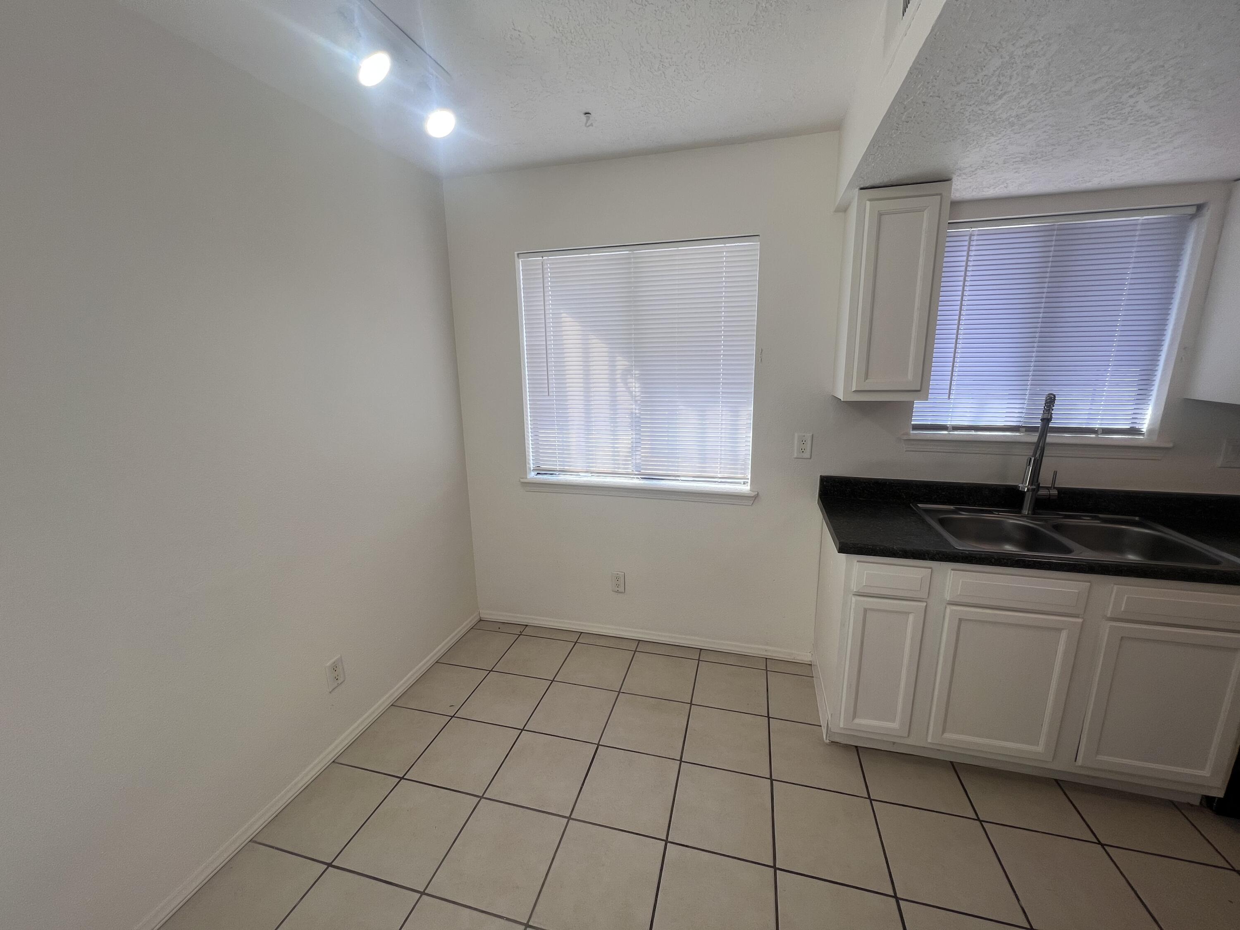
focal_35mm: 13
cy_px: 465
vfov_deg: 89.9
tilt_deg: -13.1
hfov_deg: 106.2
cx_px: 620
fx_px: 466
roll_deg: +0.0
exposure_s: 1/120
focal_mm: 1.57
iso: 32
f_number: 1.8
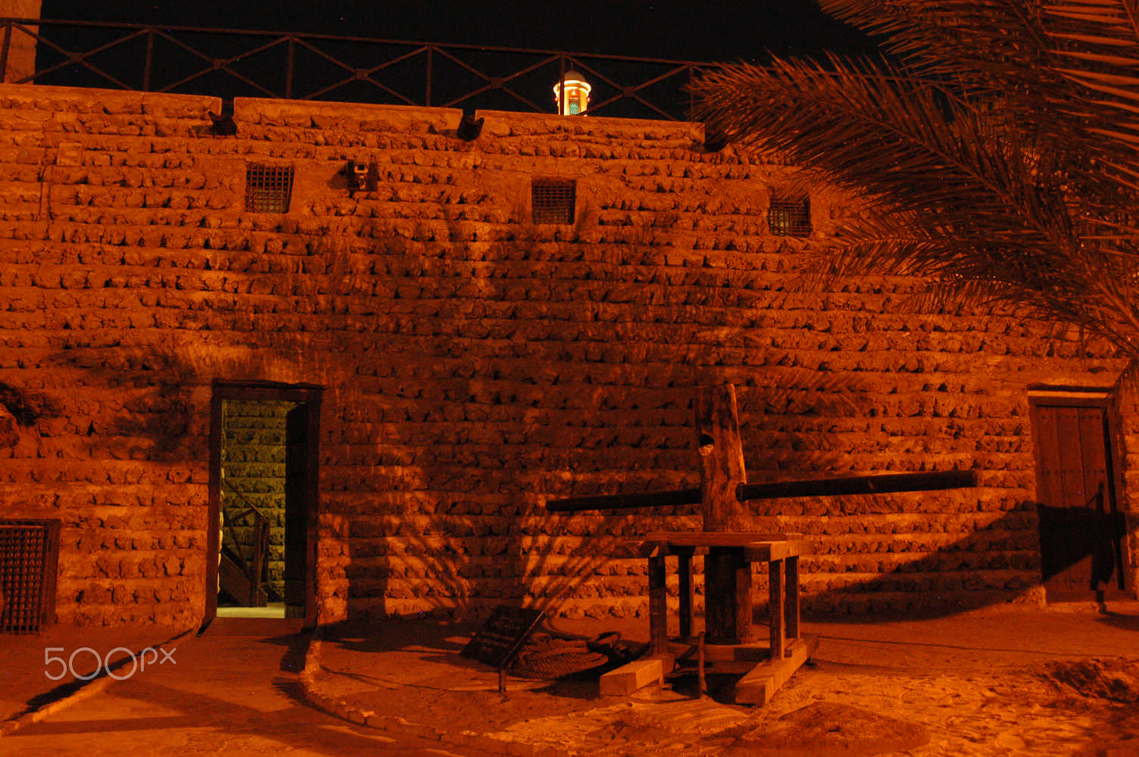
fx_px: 1043
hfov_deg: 57.3
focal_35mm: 33
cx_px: 570
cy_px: 378
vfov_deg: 39.9
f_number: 5.6
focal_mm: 22
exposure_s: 1/3
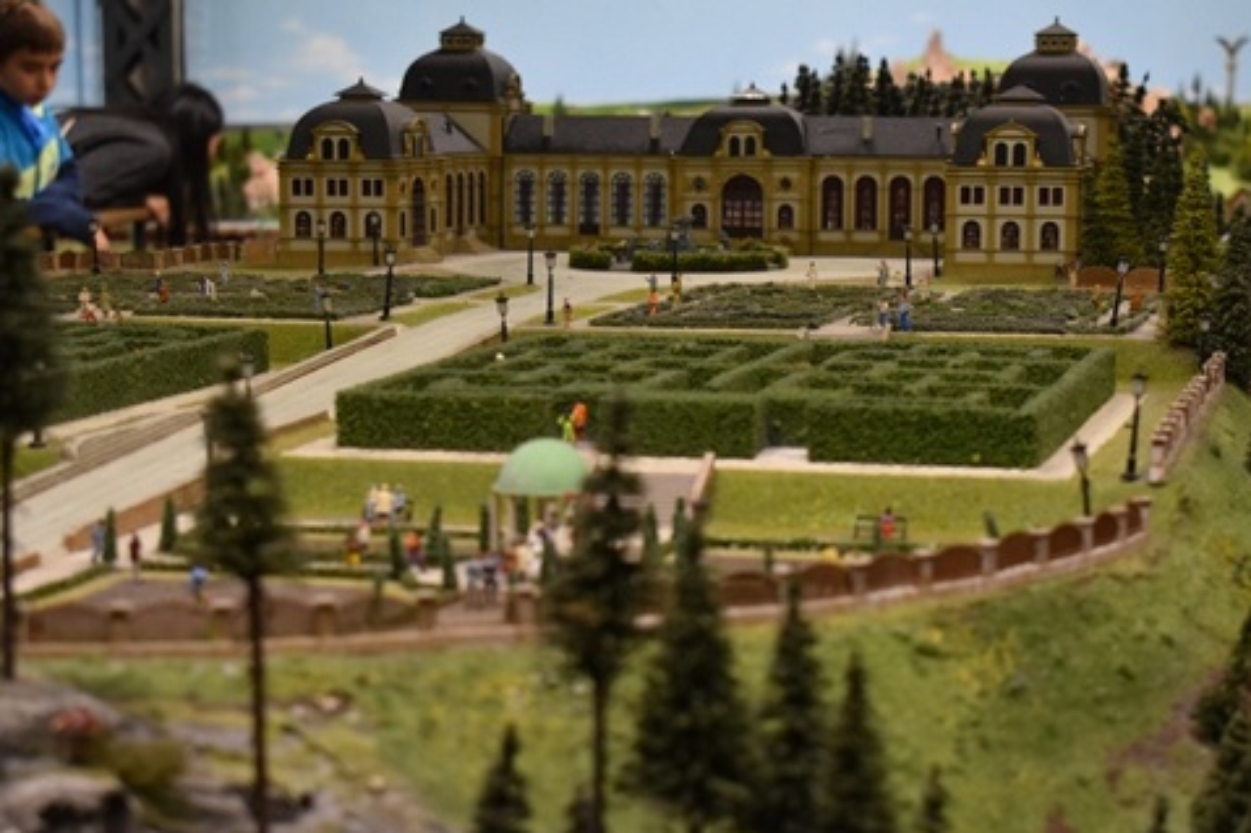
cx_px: 648
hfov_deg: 24.5
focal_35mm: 83
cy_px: 439
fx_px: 2883
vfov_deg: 16.4
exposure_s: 1/60
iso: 900
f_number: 5.3
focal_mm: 46
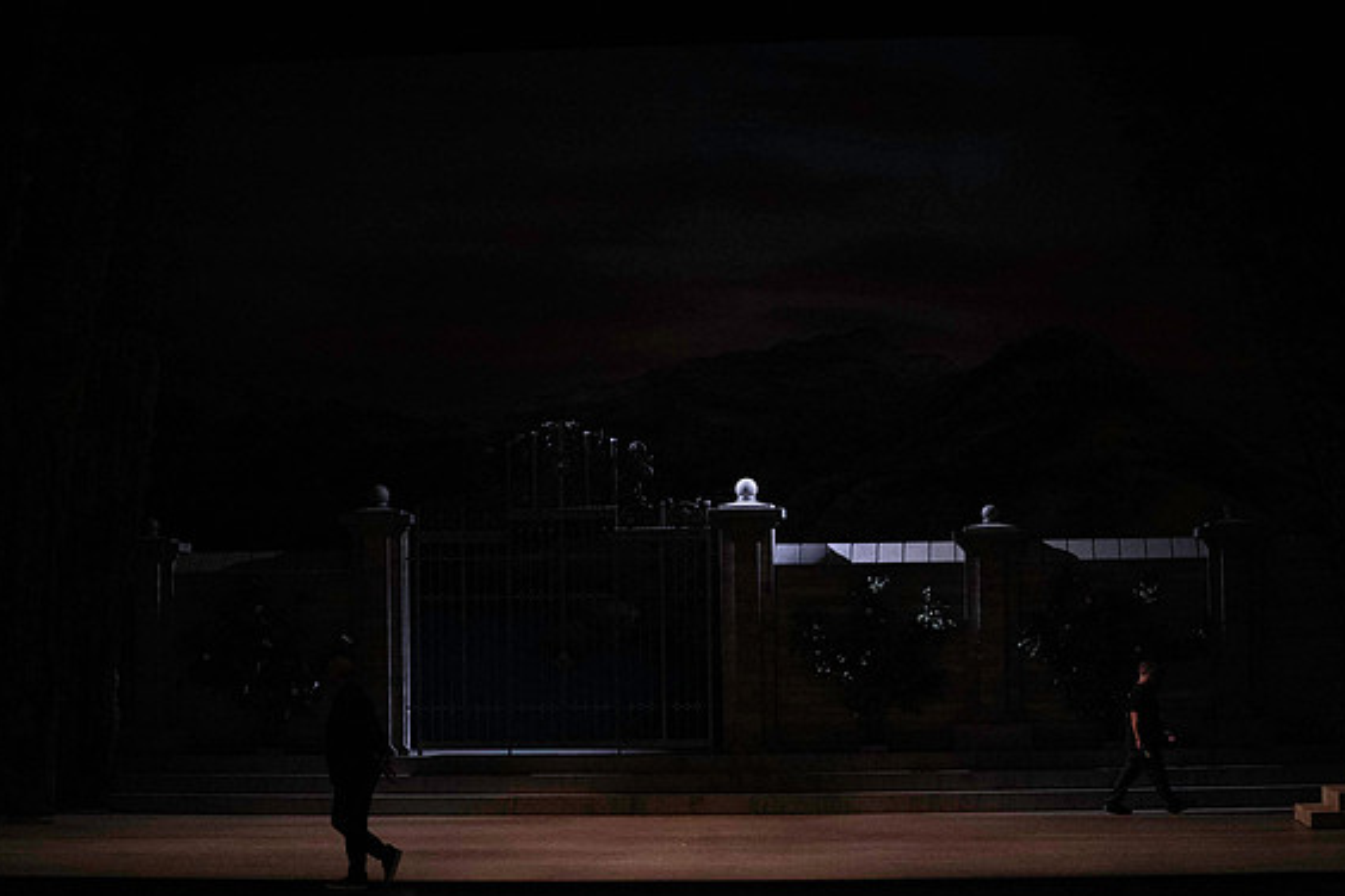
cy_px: 456
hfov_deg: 28.1
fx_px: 2690
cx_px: 677
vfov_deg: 18.9
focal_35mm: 72
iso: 16000
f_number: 6.3
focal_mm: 70
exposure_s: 1/320
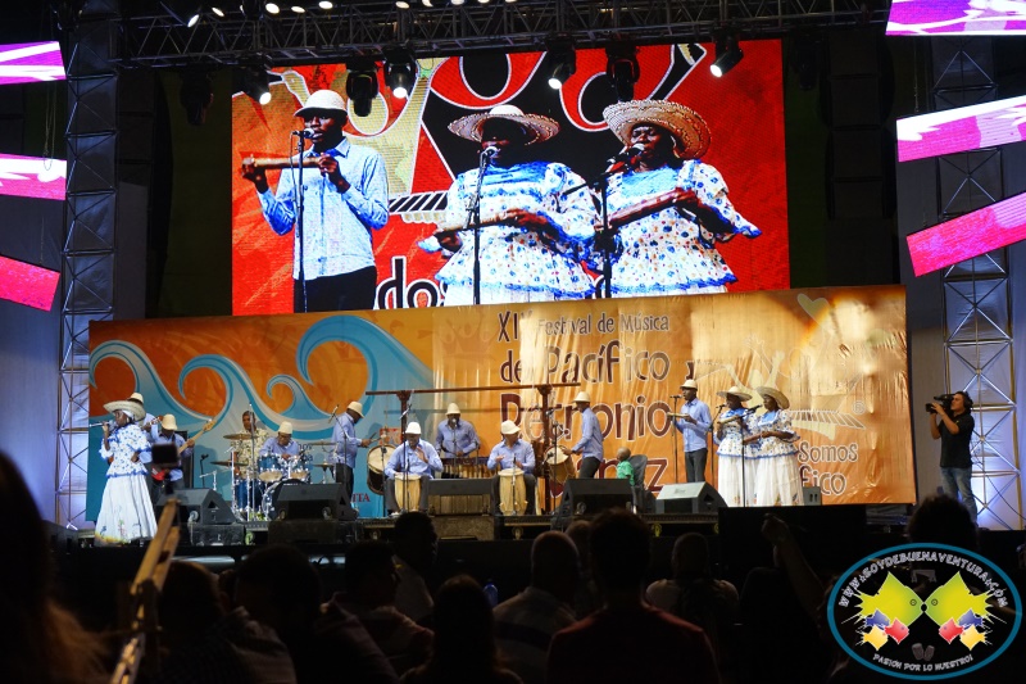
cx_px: 513
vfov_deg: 22.3
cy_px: 342
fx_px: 1738
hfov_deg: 32.9
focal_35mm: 61
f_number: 5.6
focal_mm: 61
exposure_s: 1/400
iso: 3200
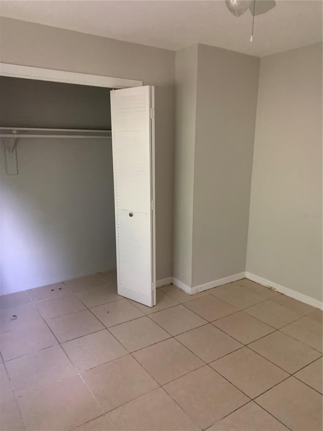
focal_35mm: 26
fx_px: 323
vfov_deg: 67.3
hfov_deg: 53.1
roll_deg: -2.2
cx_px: 162
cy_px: 216
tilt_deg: -10.1
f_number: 1.8
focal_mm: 4.25
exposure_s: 1/40
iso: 400
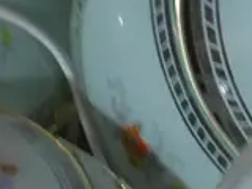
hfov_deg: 6.4
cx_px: 65
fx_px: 2235
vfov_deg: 4.8
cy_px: 326
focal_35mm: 307
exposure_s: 1/60
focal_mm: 24
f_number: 5.2
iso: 1250
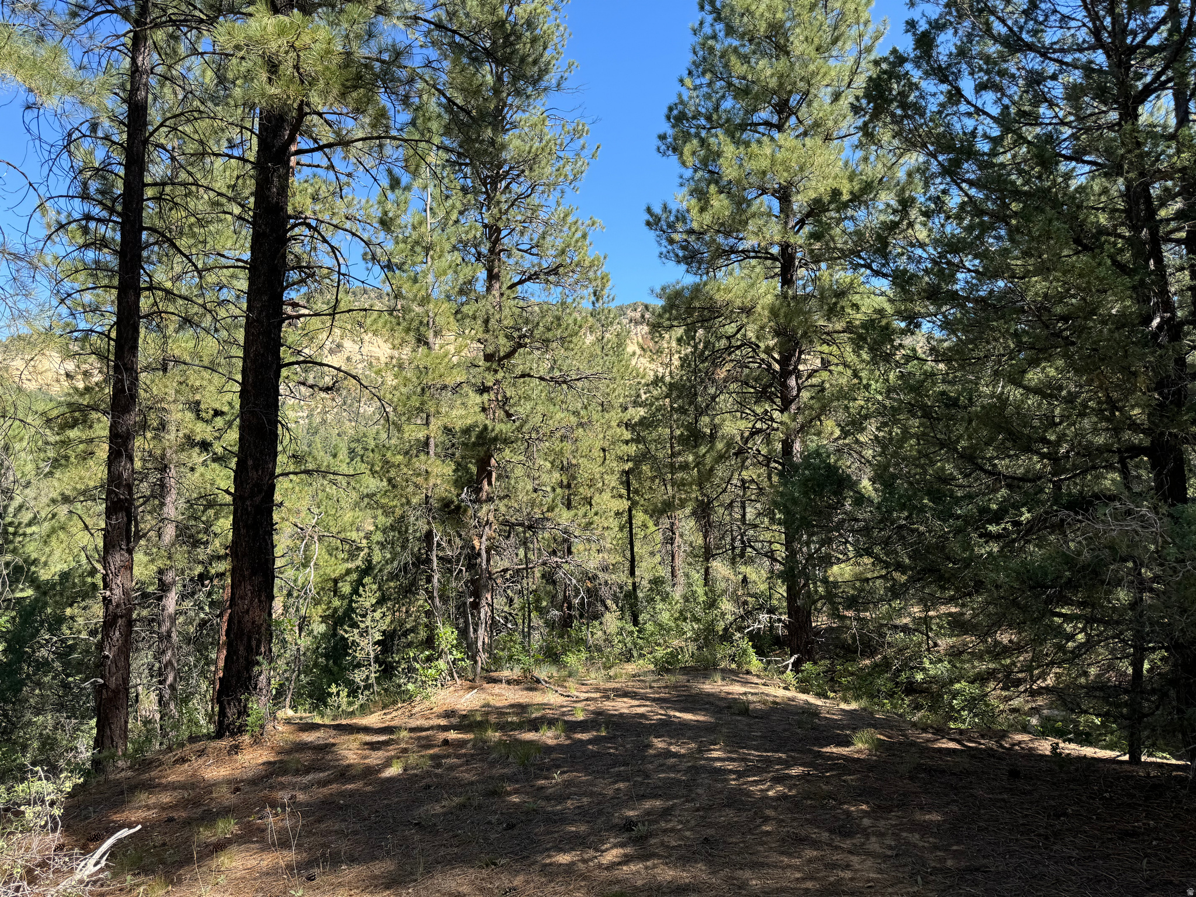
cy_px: 448
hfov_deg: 71.6
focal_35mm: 24
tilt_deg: +5.4
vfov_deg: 56.8
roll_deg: +1.0
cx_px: 598
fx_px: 829
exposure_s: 1/876
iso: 80
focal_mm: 6.76
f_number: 1.78
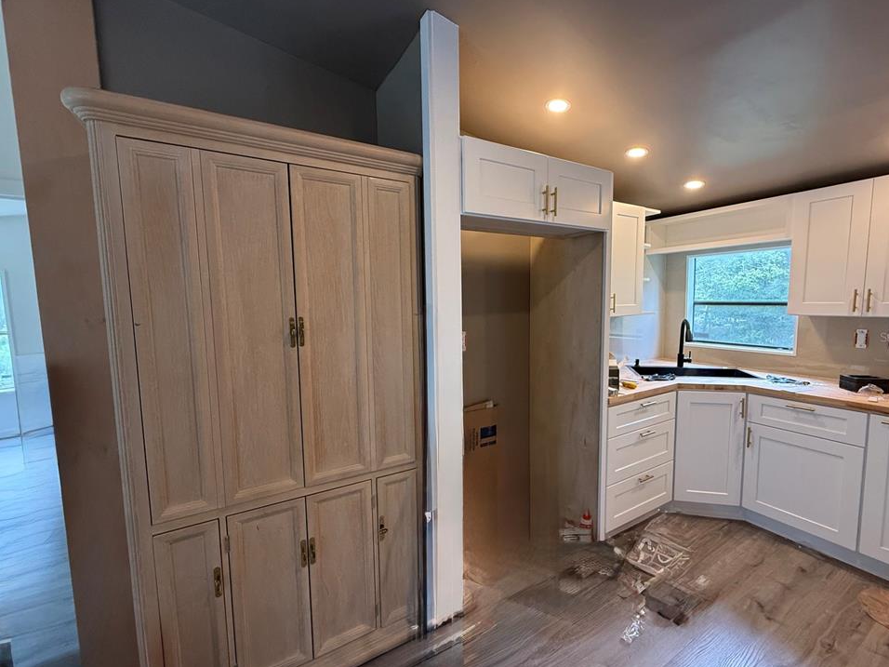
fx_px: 385
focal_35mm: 15
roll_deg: +0.8
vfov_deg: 81.7
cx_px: 460
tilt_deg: -4.6
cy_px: 337
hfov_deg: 98.1
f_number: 2.2
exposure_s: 1/99
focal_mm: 2.22
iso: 320
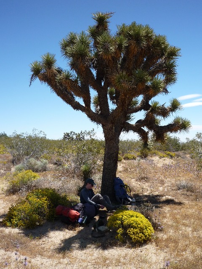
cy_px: 134
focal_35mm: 36
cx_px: 101
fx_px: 280
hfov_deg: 39.7
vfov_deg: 51.4
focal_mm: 5.8
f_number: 5
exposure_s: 1/400
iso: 100
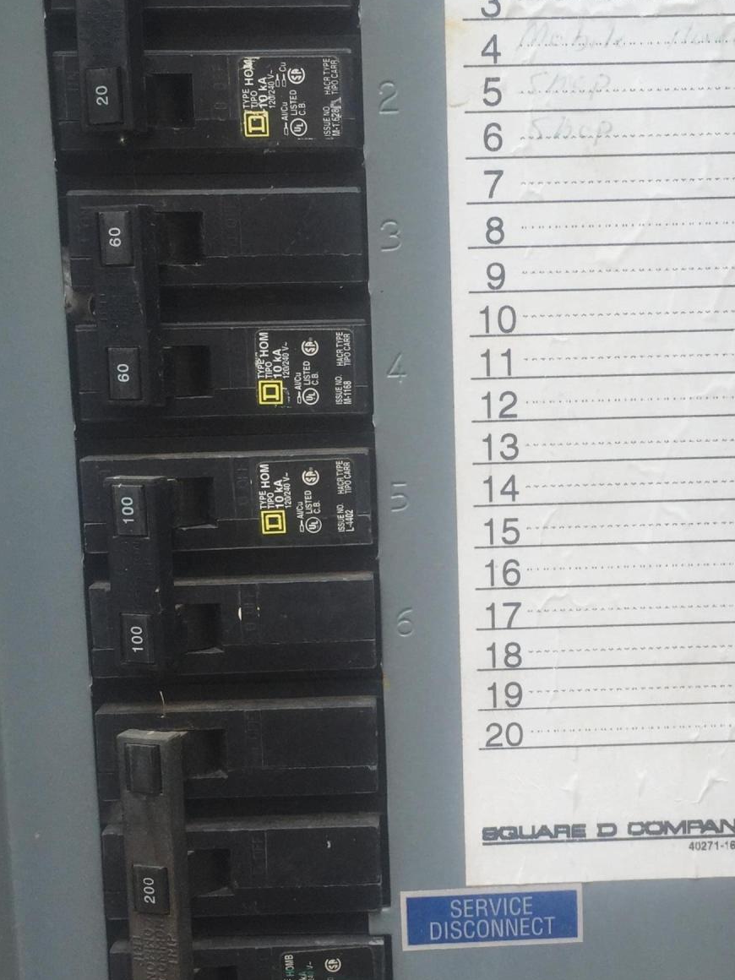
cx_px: 456
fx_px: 1416
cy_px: 550
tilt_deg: -9.5
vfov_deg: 38.1
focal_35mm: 50
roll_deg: +1.3
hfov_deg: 29.0
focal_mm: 4.15
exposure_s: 1/377
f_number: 2.2
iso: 32
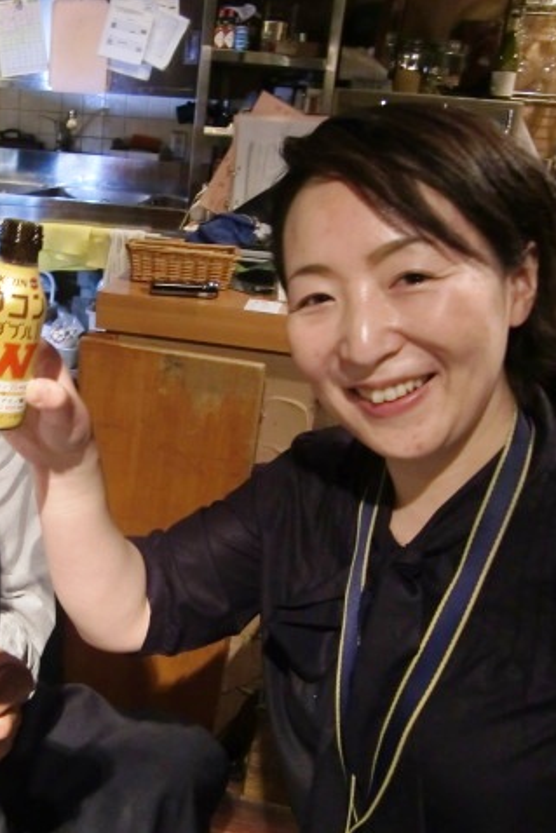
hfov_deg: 33.1
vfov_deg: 49.5
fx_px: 903
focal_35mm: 39
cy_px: 416
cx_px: 96
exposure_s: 1/13
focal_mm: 4.9
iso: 400
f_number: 2.6
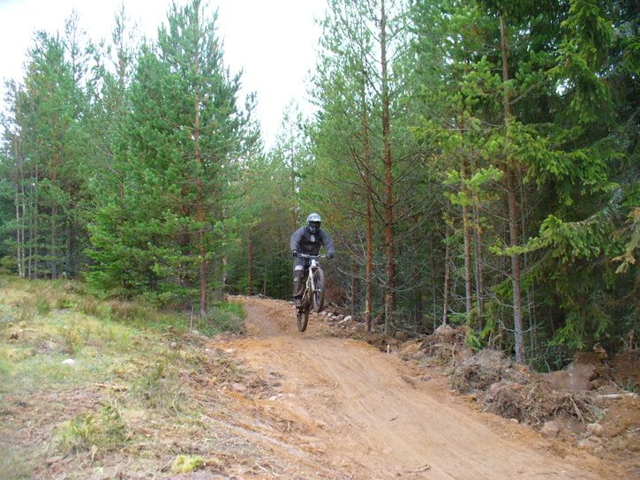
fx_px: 684
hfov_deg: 50.1
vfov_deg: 38.7
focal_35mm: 37
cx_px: 320
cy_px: 240
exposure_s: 1/125
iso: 200
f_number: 2.8
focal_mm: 6.1
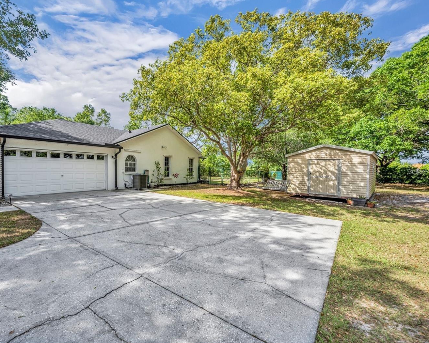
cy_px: 171
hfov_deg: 92.2
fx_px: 203
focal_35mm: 16
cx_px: 176
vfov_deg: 80.4
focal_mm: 14
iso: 100
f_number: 6.3
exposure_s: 1/320
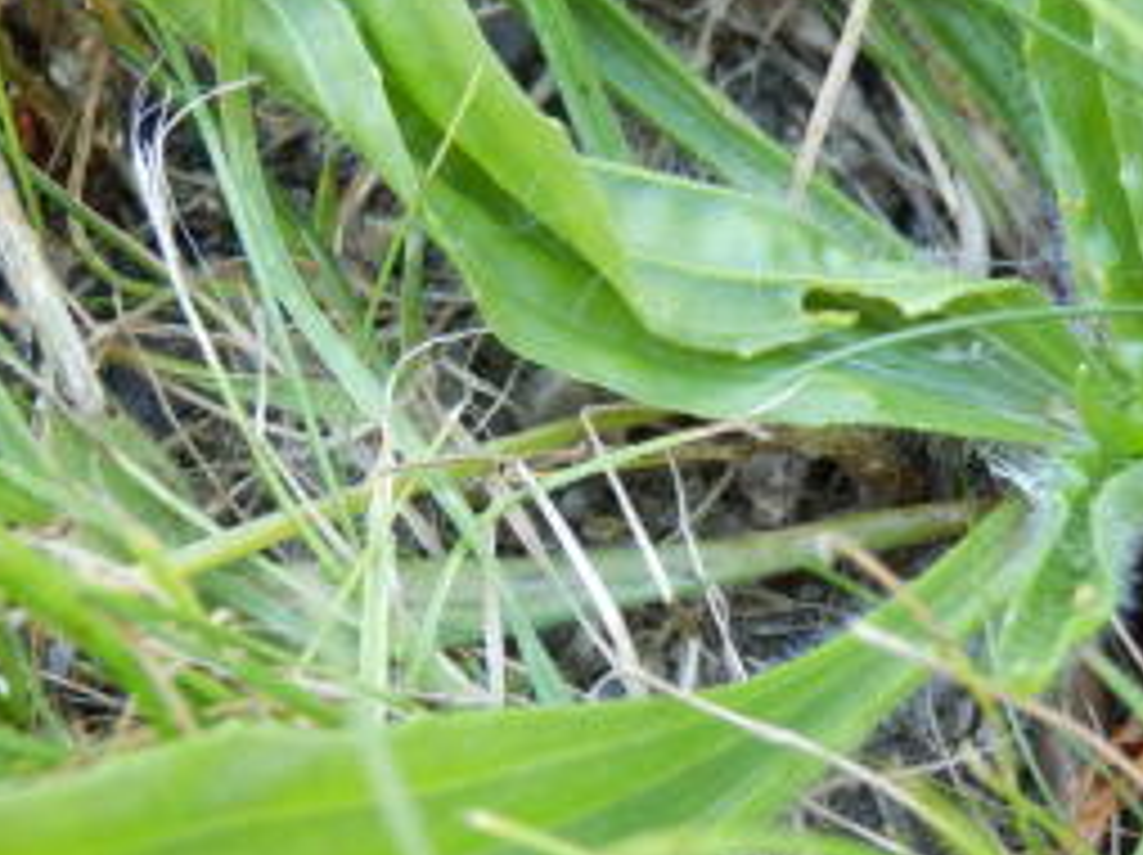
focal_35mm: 104
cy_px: 360
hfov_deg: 18.9
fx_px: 3431
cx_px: 644
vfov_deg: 14.2
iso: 400
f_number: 4.4
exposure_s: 1/100
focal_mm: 11.9
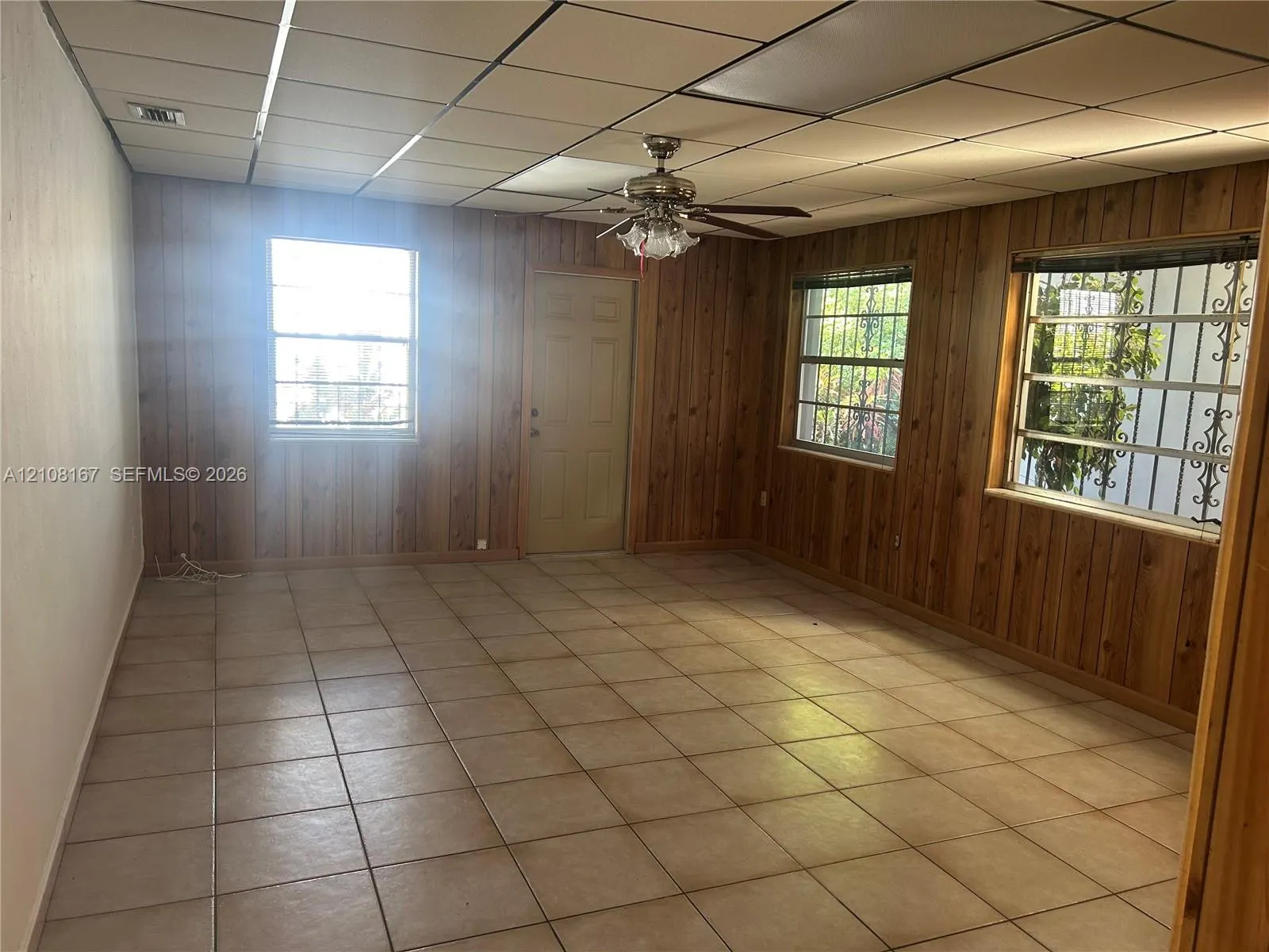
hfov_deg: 67.3
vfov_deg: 53.1
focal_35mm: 26
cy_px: 476
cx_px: 634
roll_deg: -2.1
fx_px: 953
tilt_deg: -9.1
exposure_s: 1/60
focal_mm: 5.7
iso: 100
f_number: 1.5
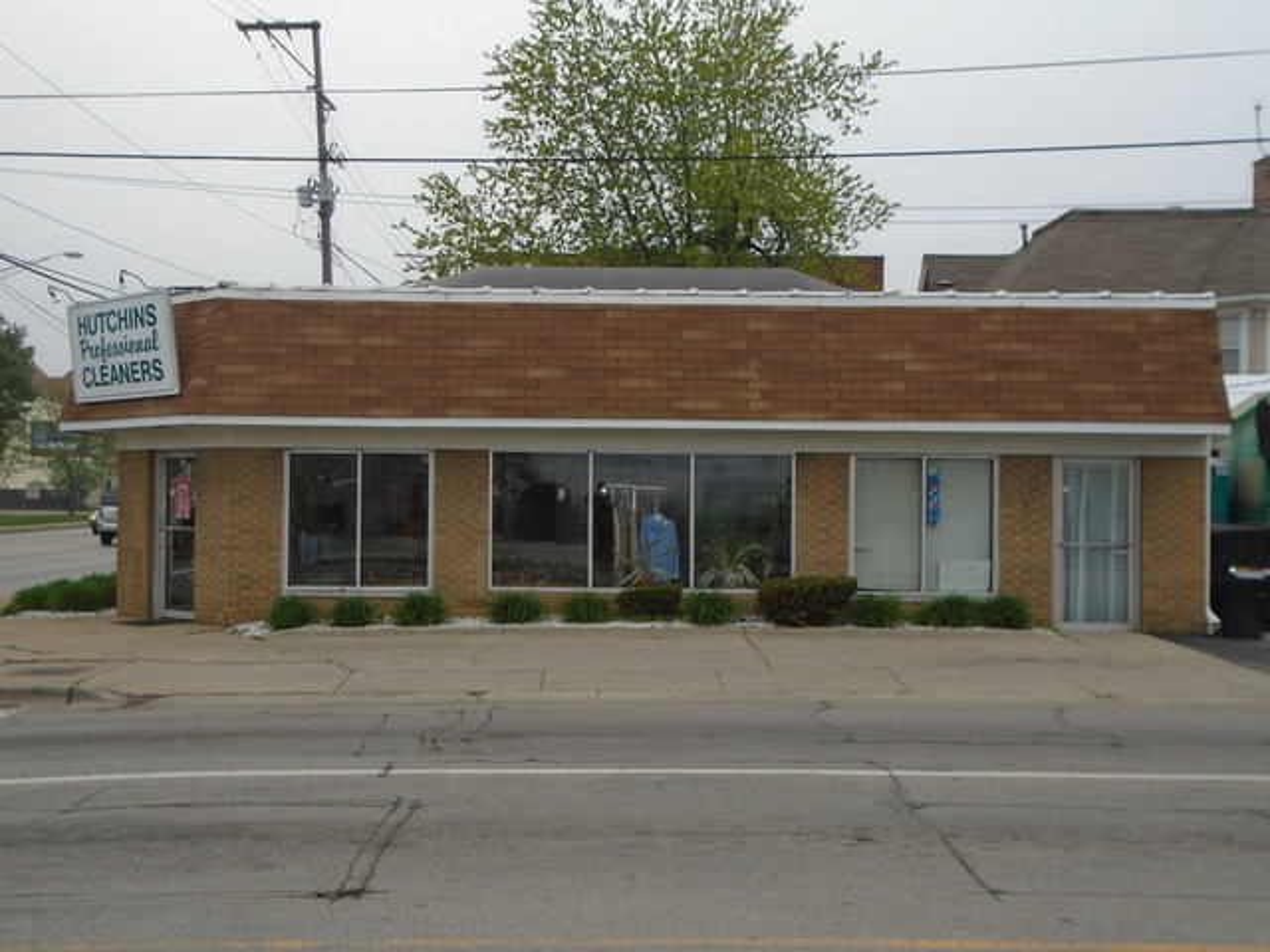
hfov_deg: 44.8
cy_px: 476
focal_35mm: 42
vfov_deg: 34.3
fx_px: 1541
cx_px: 635
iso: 100
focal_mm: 7.4
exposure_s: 1/640
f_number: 4.1
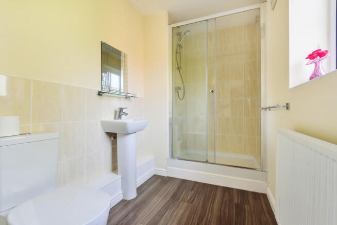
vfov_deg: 73.8
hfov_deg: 96.7
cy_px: 112
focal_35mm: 16
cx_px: 168
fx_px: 150
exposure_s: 1/13
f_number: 8
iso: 200
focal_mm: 16
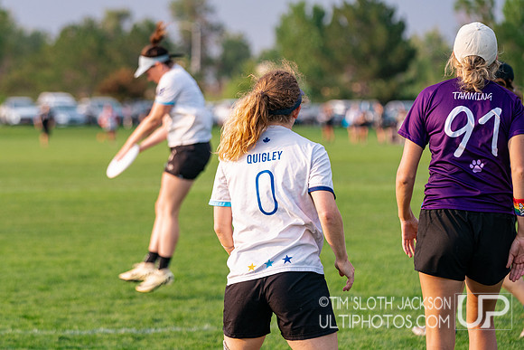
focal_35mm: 181
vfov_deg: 7.6
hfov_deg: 11.3
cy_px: 163
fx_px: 2642
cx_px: 203
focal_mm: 148
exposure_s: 1/2000
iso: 640
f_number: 4
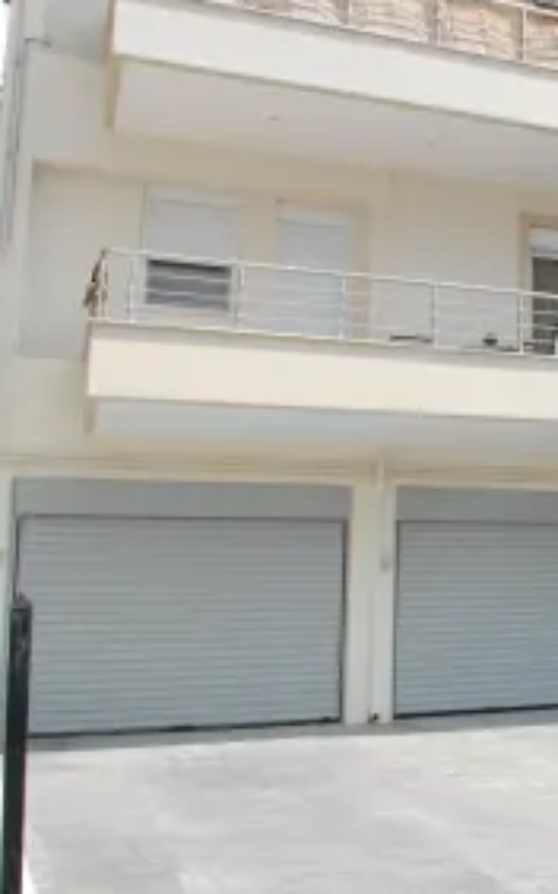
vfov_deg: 41.8
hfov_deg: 23.3
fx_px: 1168
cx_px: 758
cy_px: 393
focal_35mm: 48
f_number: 10
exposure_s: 1/125
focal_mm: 17
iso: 200
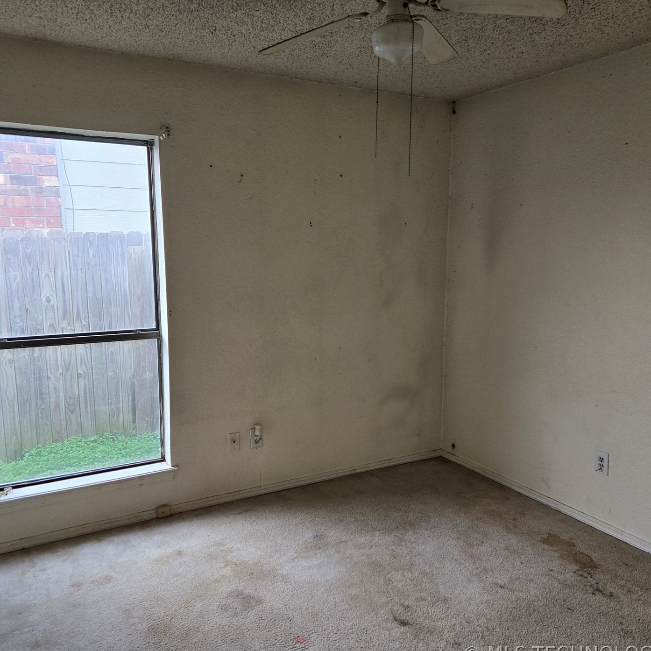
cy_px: 333
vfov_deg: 57.3
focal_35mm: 28
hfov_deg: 57.3
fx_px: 596
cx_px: 317
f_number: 1.8
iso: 100
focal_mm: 5.4
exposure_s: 1/120
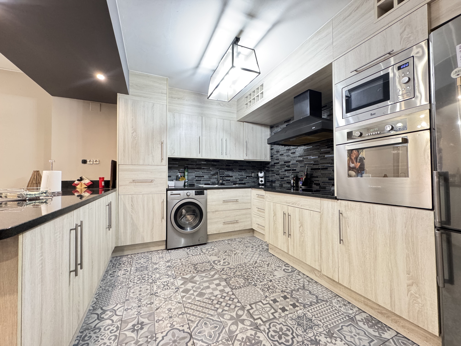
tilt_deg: +1.7
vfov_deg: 85.7
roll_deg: +0.3
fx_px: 186
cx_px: 230
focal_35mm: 14
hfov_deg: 102.1
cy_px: 173
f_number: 2.2
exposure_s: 1/50
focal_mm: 2.22
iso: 500
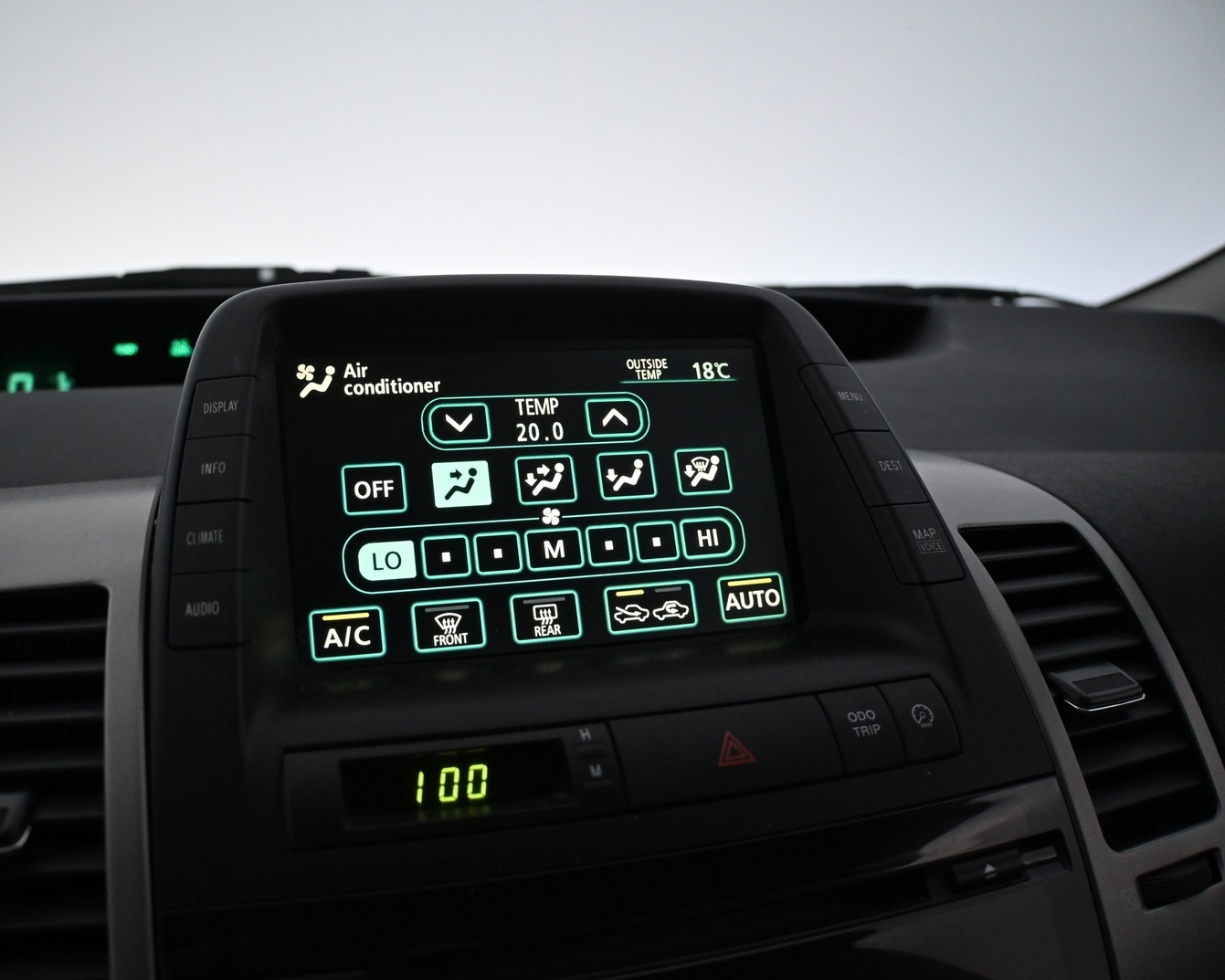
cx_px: 544
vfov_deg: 29.2
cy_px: 488
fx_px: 1880
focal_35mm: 52
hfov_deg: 36.1
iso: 1400
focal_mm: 30.5
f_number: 4.8
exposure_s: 1/125
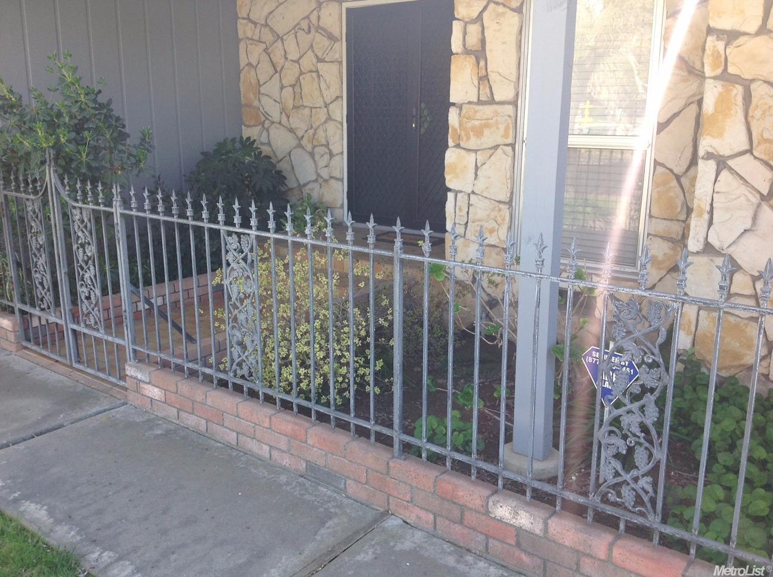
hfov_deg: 52.7
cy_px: 288
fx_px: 780
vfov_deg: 40.6
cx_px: 386
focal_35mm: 35
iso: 80
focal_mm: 4.28
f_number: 2.4
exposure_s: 1/162
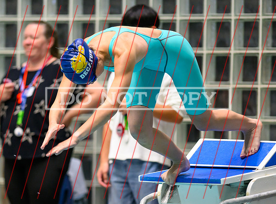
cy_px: 140
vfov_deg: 3.1
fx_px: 3807
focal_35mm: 480
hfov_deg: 4.2
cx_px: 67
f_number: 2.8
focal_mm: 300
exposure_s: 1/800
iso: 2500
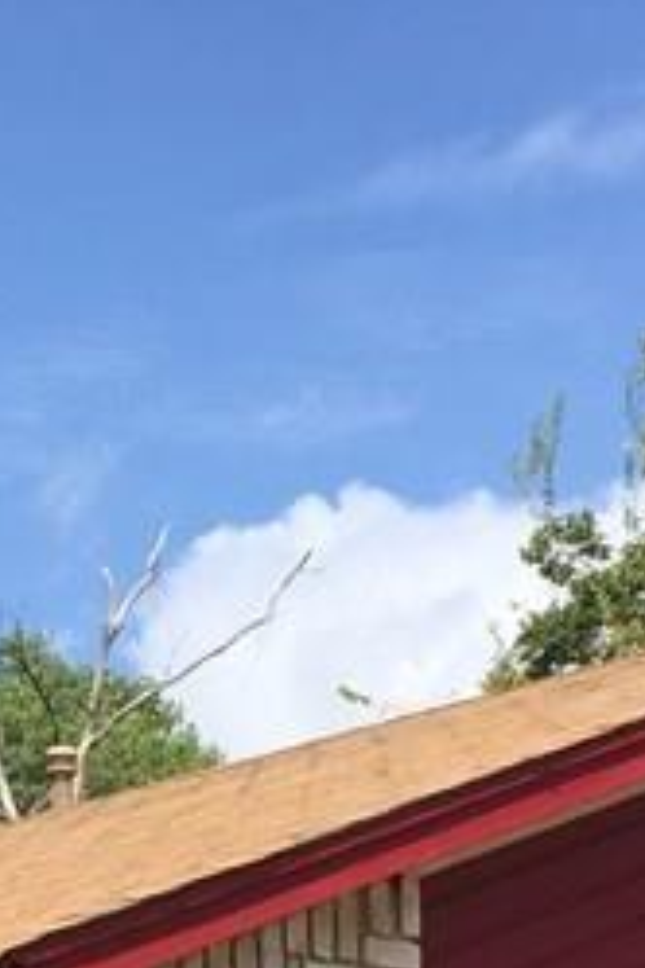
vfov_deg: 15.7
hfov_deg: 11.0
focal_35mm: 124
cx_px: 47
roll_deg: -1.6
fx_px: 3332
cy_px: 1283
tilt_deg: +4.6
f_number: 2.2
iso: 32
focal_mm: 4.15
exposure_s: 1/1799
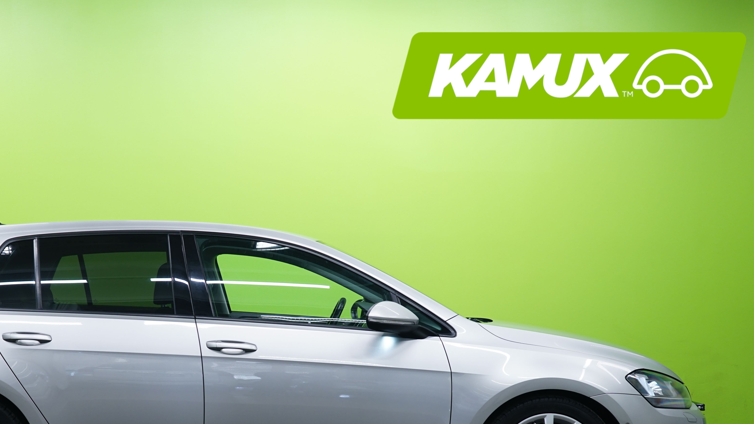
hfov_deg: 35.2
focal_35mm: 59
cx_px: 266
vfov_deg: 20.2
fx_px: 1180
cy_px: 337
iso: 400
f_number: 4.5
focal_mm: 42
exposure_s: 1/15
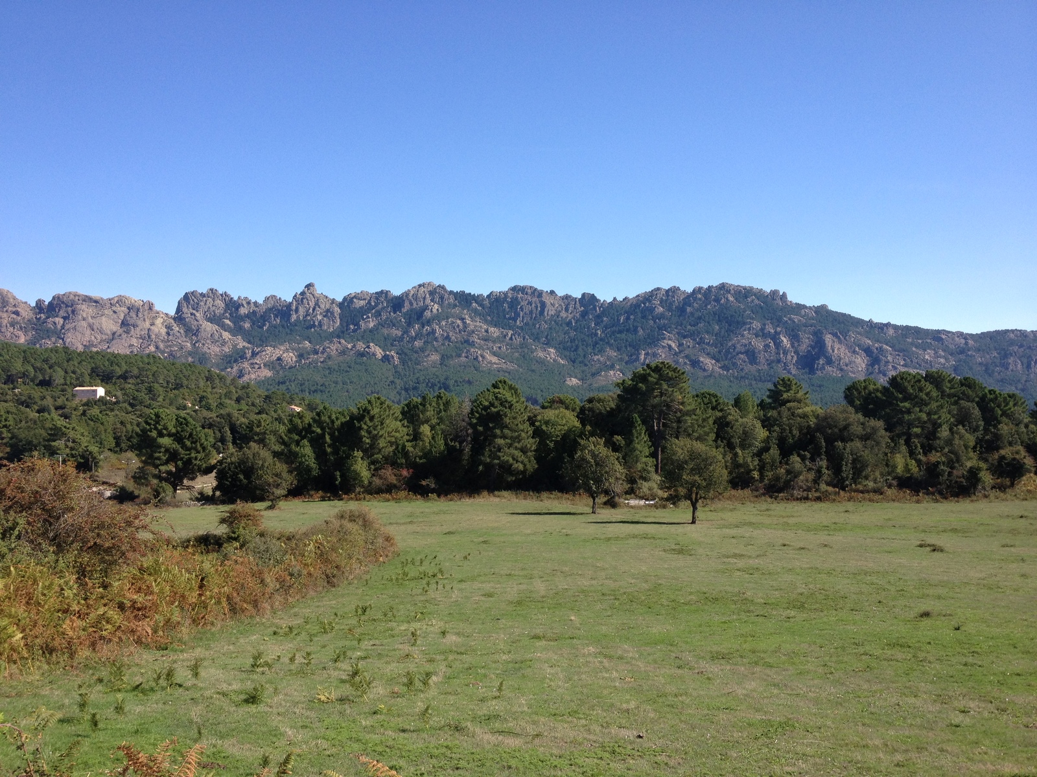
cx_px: 518
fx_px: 1049
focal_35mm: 35
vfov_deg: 40.7
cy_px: 388
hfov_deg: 52.6
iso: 64
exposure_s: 1/1082
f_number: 2.4
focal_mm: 4.28
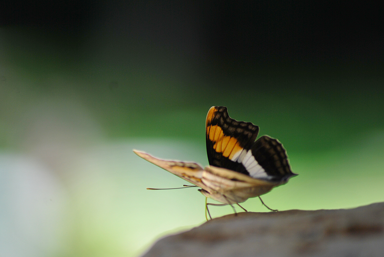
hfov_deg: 6.6
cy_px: 137
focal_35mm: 312
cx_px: 171
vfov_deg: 4.4
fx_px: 3332
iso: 100
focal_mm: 180
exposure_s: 1/400
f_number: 5.3
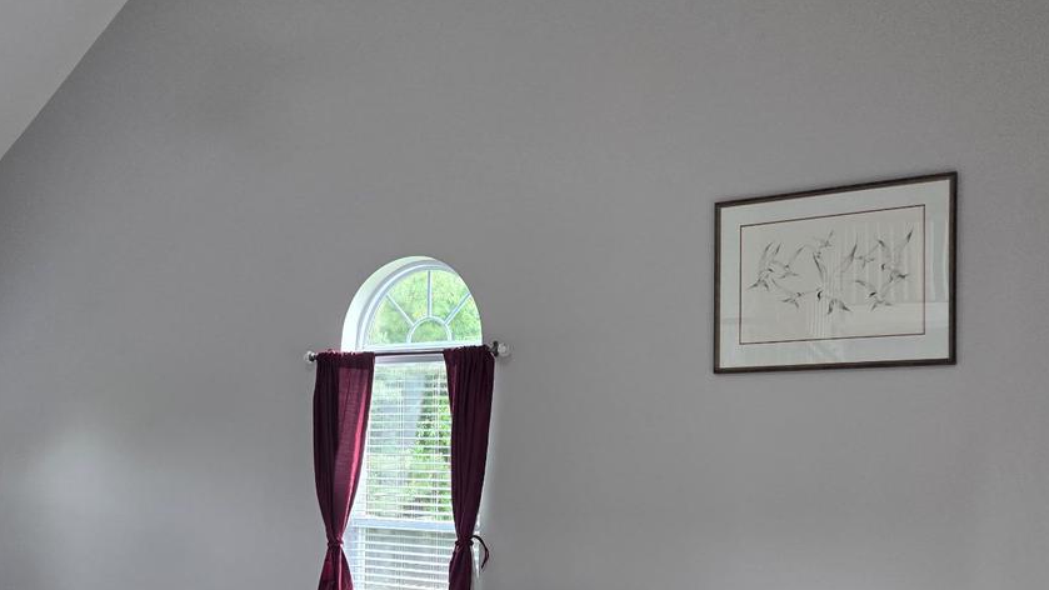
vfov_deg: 27.4
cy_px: 428
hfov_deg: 46.9
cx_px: 395
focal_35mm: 43
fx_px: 1196
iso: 125
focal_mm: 5.4
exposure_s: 1/180
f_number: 1.8
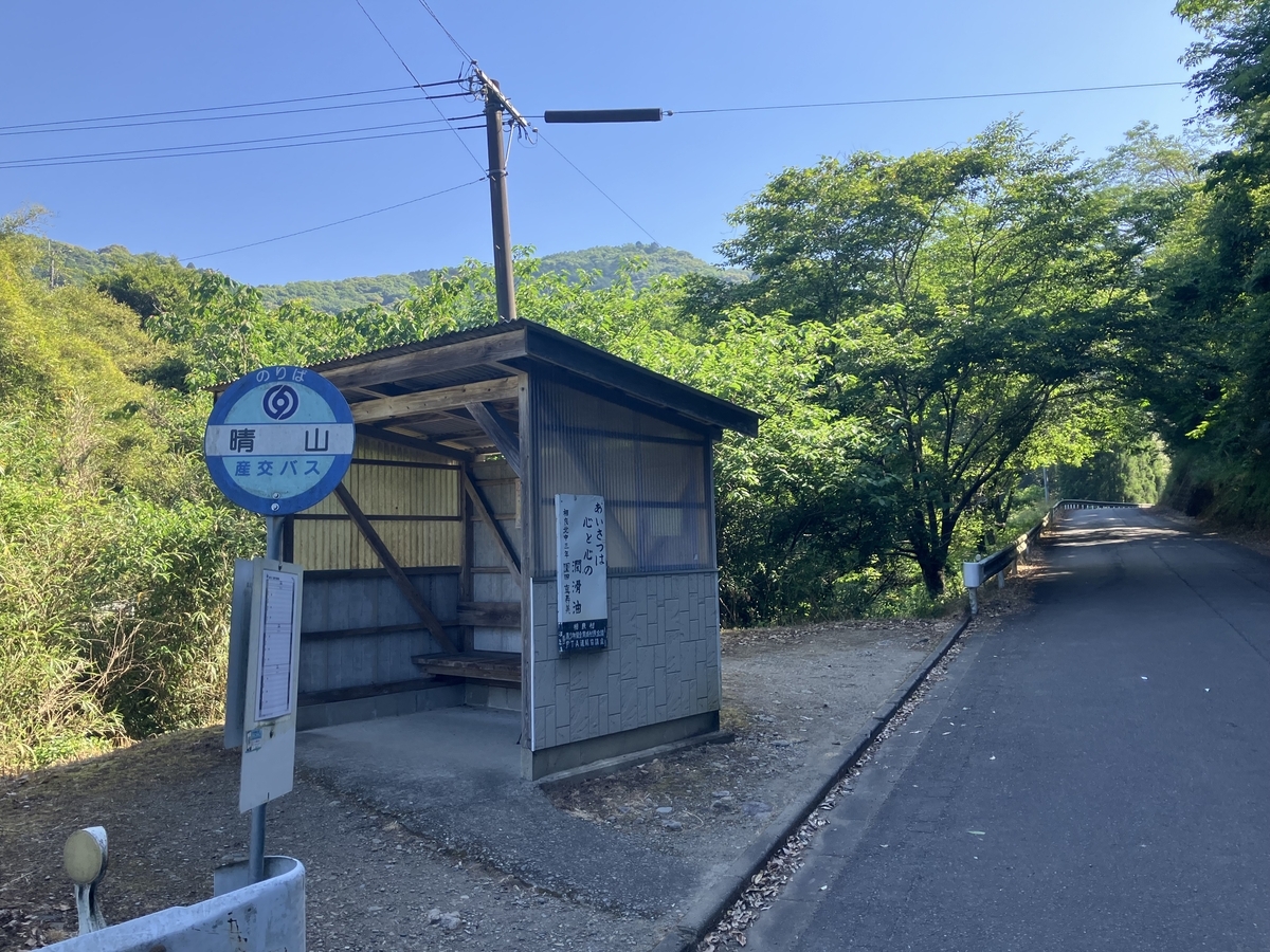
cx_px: 635
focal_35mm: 28
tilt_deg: +4.1
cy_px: 476
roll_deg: +1.1
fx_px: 1027
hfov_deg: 63.4
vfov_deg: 49.7
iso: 32
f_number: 1.8
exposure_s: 1/546
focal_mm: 3.99
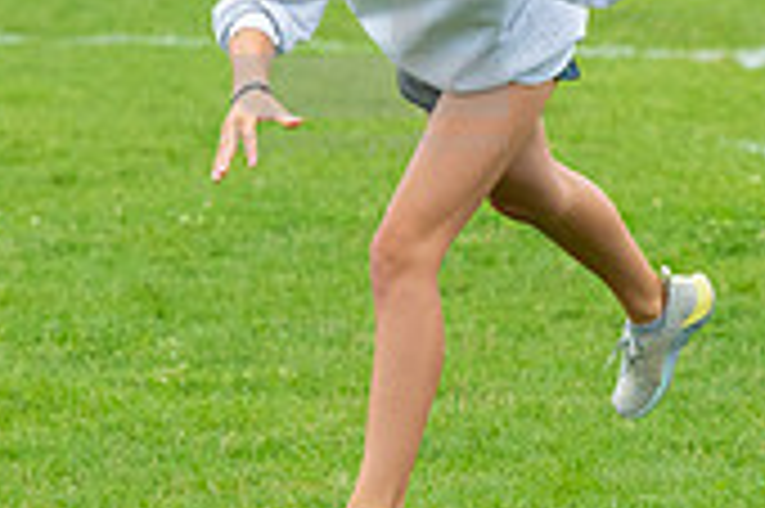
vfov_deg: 2.2
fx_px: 13417
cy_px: -2
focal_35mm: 632
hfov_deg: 3.3
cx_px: 374
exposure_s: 1/1000
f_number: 5.6
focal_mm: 185
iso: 1250
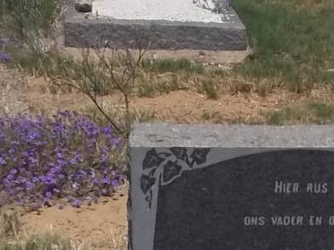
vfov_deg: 14.5
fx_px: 946
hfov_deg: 19.6
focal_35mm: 98
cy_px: 310
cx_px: 314
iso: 80
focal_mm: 5.7
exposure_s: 1/800
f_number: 5.5
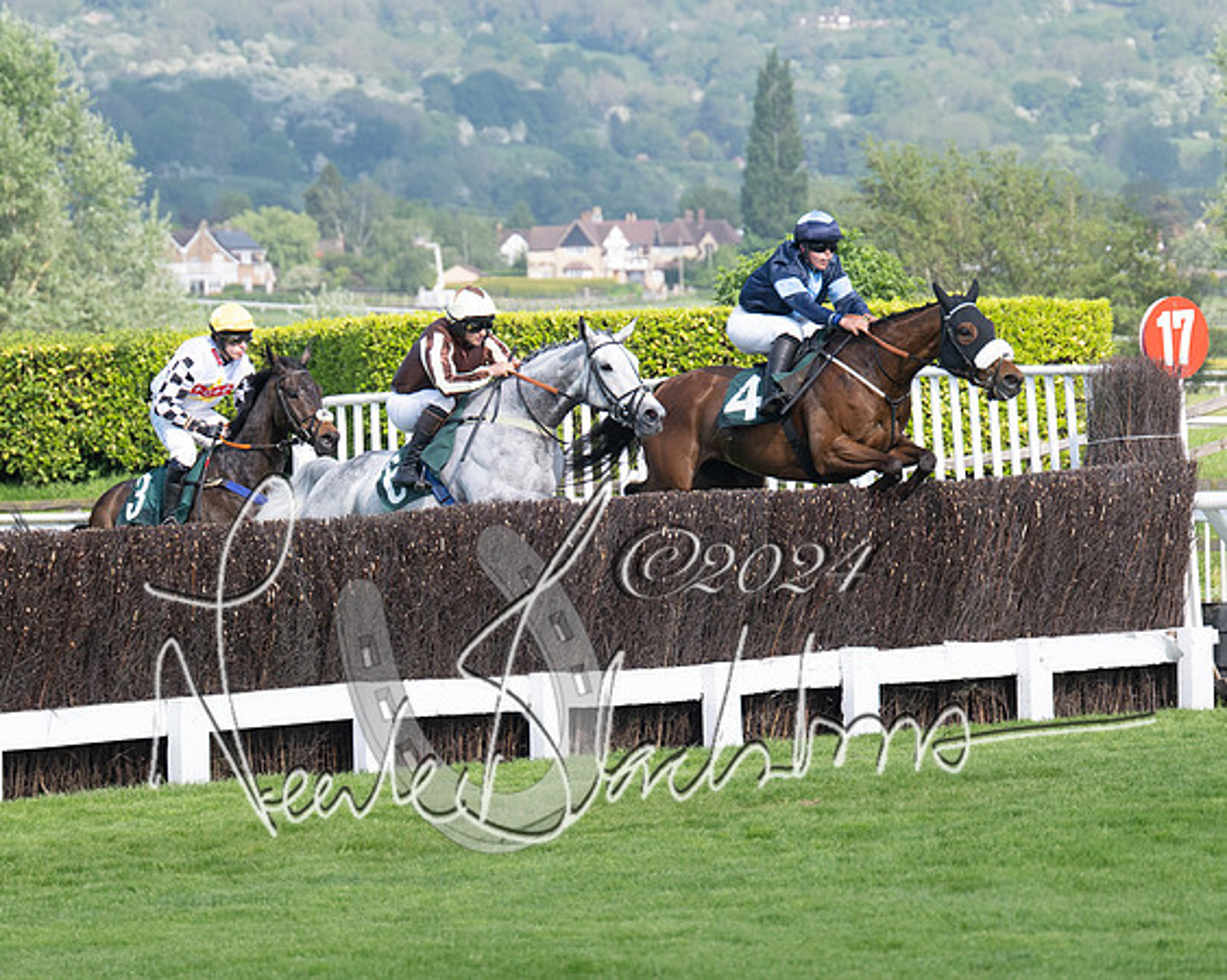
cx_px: 555
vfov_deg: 7.1
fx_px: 7899
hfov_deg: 8.9
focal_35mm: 218
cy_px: 495
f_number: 4
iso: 400
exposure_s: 1/2000
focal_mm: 125
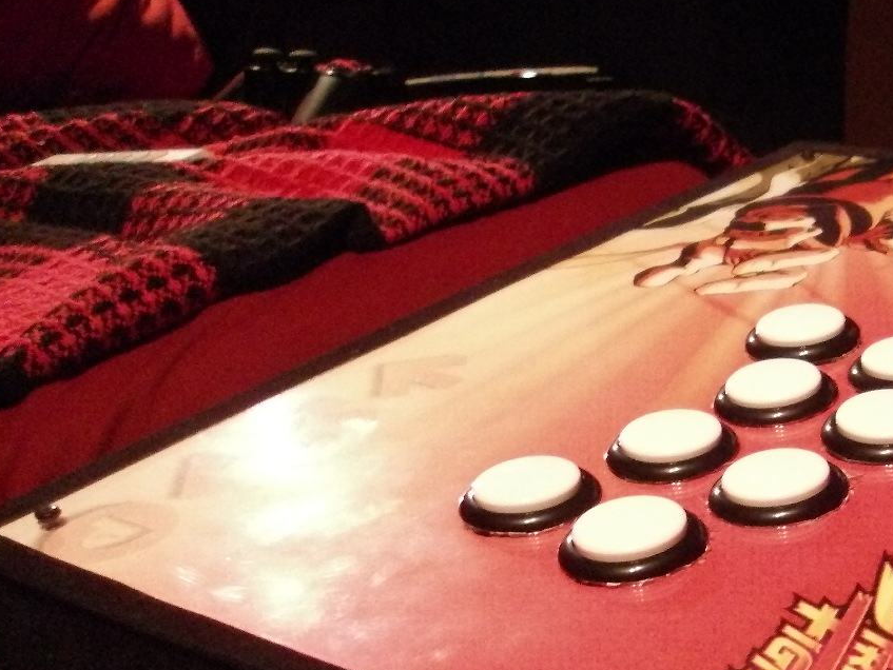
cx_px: 999
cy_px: 576
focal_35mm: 58
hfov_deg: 29.7
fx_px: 1497
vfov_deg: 24.7
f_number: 2.8
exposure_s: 1/50
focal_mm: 4.3
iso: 400
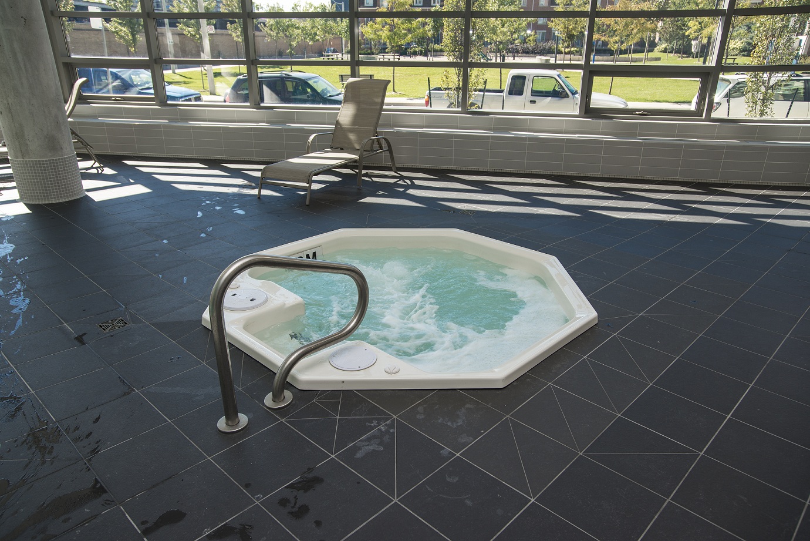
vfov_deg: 53.2
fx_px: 540
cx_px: 405
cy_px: 270
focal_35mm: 24
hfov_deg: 73.7
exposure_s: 1/160
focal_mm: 24
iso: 200
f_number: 6.3
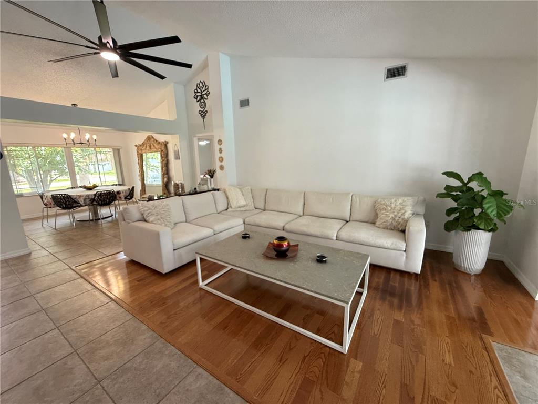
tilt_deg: -11.1
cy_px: 202
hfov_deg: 102.1
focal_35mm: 14
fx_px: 218
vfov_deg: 85.7
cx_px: 269
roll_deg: +1.1
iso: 320
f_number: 2.2
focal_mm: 2.22
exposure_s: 1/120
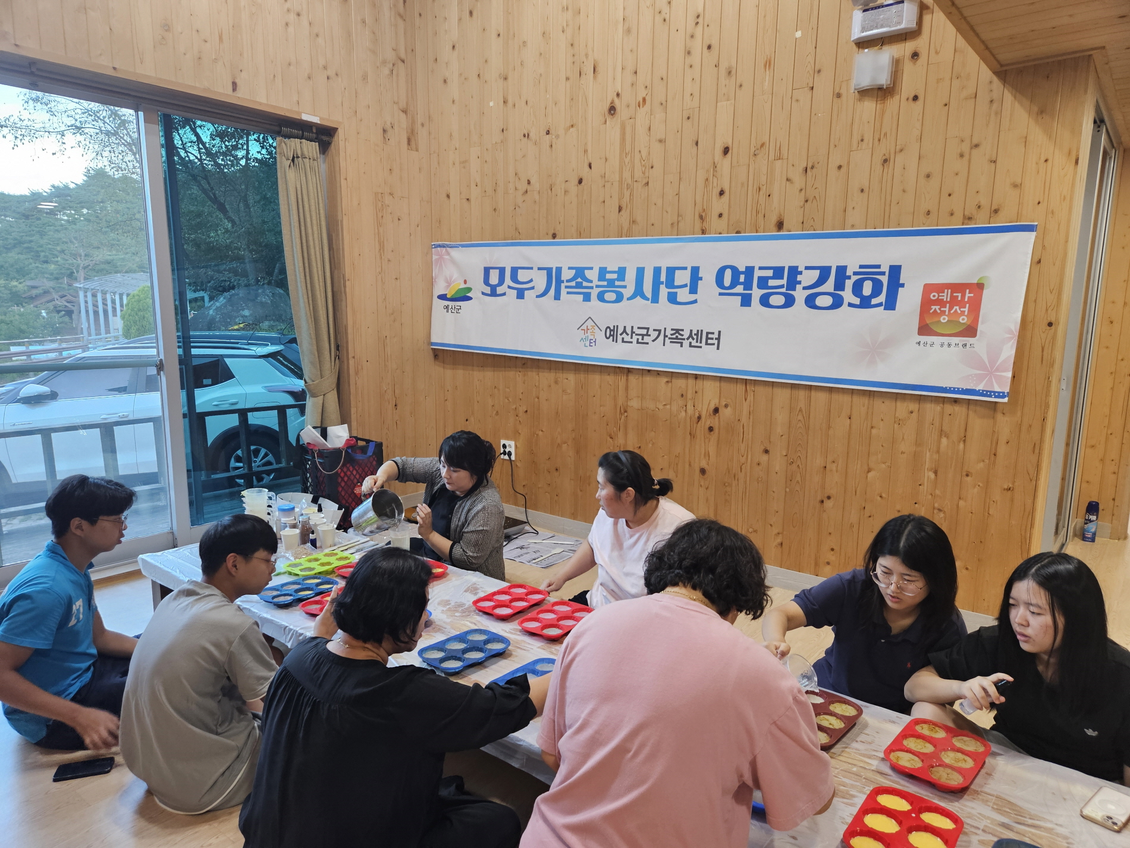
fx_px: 751
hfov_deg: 73.9
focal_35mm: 23
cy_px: 424
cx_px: 565
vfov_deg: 58.9
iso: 320
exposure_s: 1/120
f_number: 1.8
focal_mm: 5.4
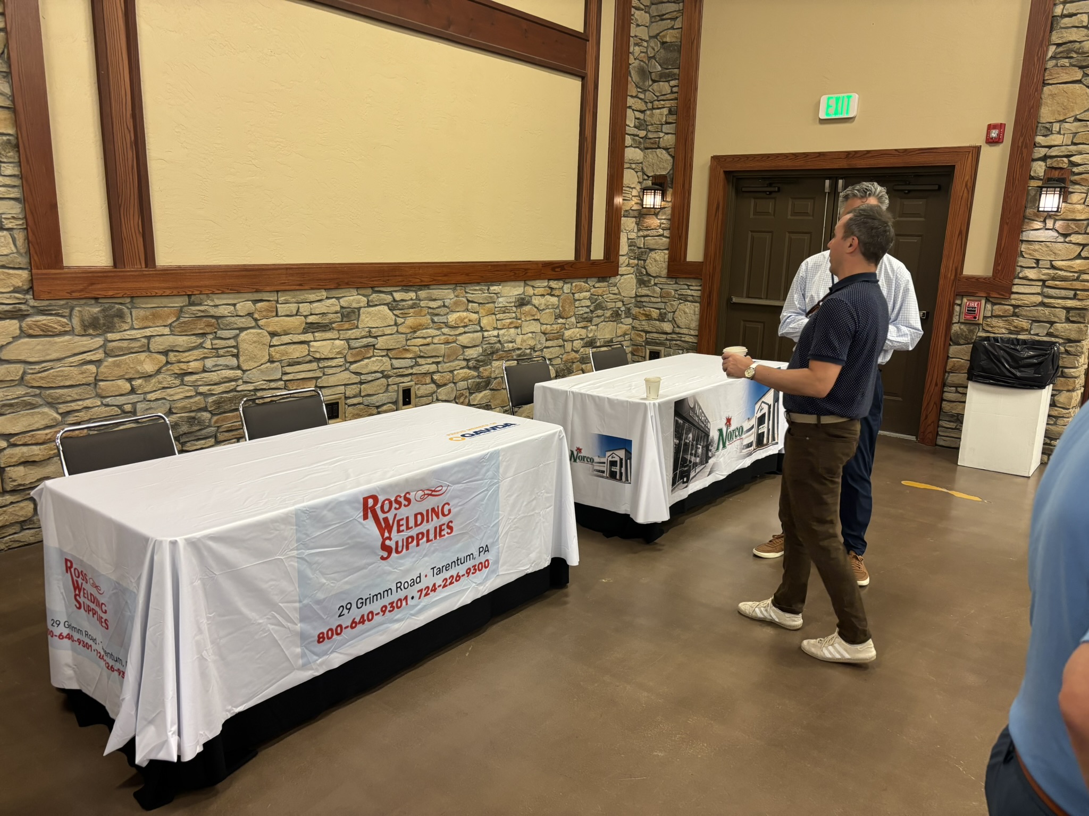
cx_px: 544
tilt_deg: -11.7
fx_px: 818
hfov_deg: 67.3
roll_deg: -1.3
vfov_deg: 53.1
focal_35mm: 26
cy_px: 408
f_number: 1.6
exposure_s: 1/60
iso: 200
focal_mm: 5.96
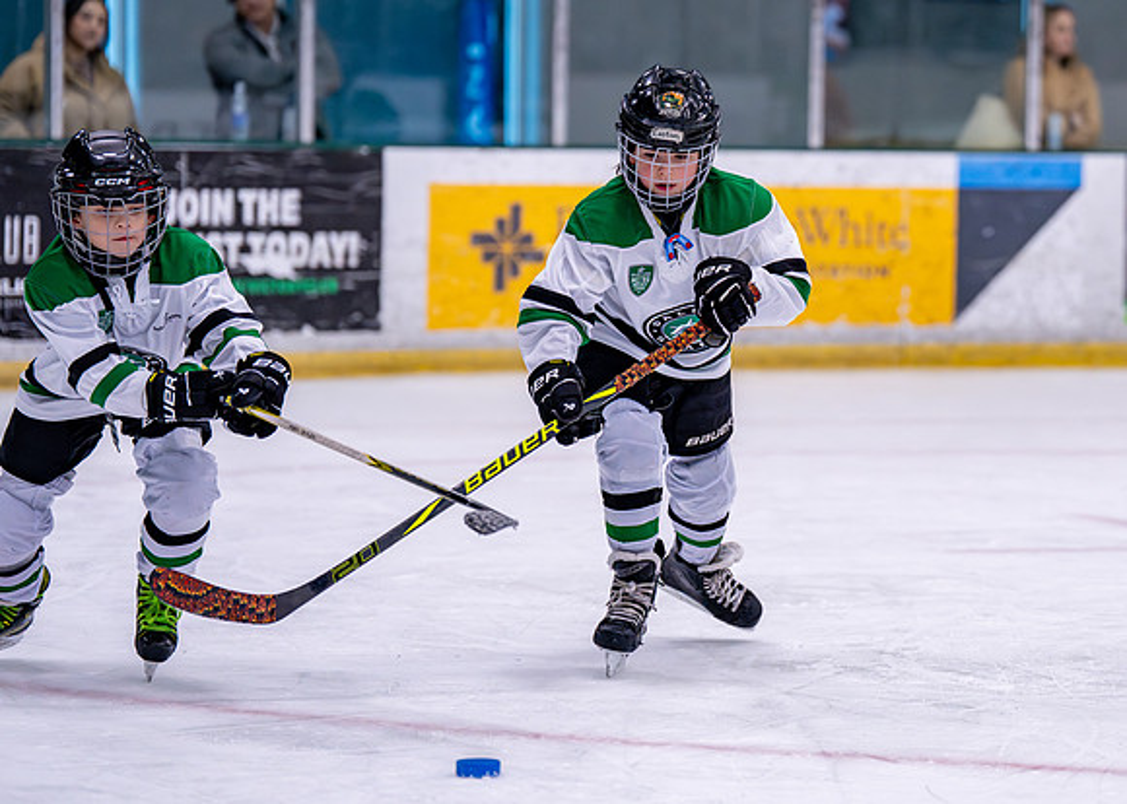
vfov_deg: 9.1
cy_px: 302
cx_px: 781
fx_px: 5063
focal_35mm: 158
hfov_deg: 12.7
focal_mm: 116
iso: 2500
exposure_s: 1/1250
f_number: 2.8
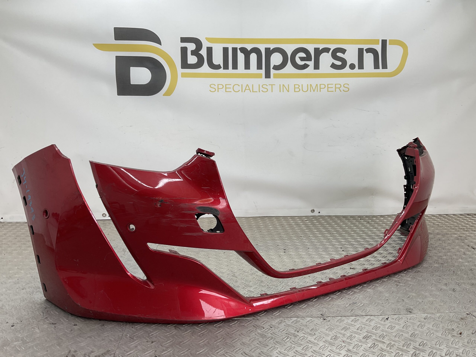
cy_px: 178
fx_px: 399
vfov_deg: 48.2
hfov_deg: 61.7
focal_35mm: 29
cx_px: 238
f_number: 1.8
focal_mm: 3
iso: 16
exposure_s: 1/110
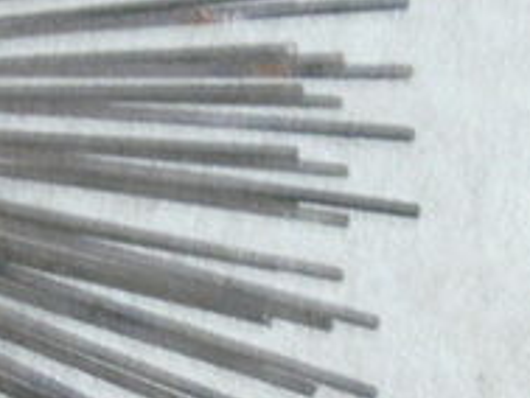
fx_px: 2834
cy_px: 107
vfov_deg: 8.0
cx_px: -494
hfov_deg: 10.0
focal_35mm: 185
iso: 200
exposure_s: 1/4
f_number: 2.8
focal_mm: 7.4
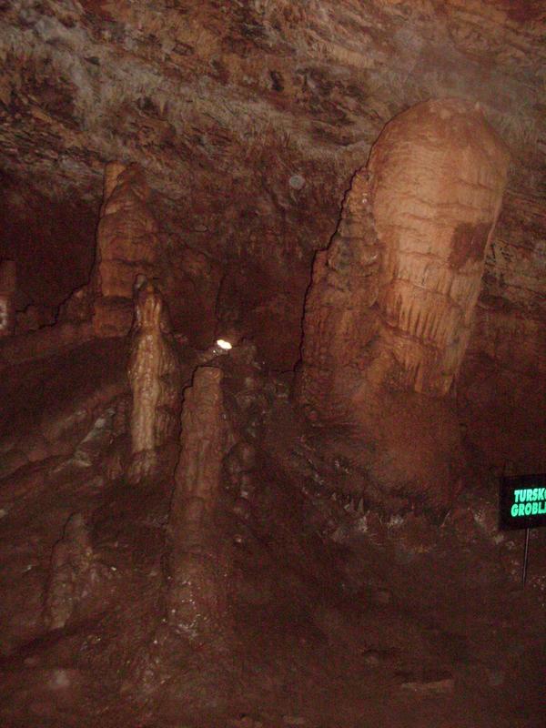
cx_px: 273
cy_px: 364
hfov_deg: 37.7
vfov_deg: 49.0
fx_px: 799
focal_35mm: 38
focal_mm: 6.3
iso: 240
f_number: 2.8
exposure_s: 1/45
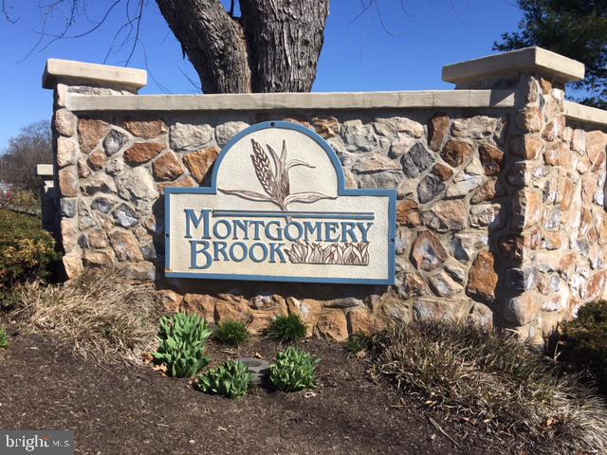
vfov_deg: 48.2
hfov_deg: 61.7
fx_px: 509
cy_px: 228
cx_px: 304
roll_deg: -0.7
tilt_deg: -3.7
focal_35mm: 29
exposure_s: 1/1832
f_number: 2.2
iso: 25
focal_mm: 4.15
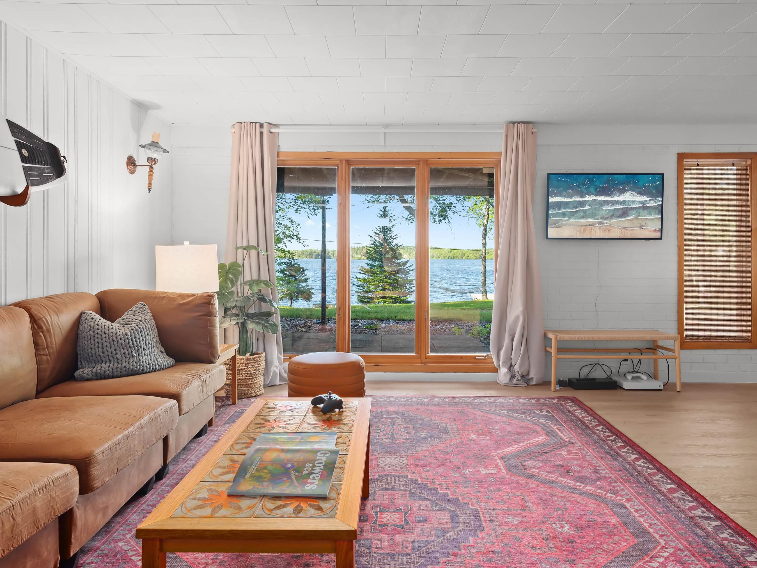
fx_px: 503
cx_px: 382
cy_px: 283
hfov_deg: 73.9
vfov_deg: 58.9
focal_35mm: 23
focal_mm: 21
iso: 320
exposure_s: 1/3
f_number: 8
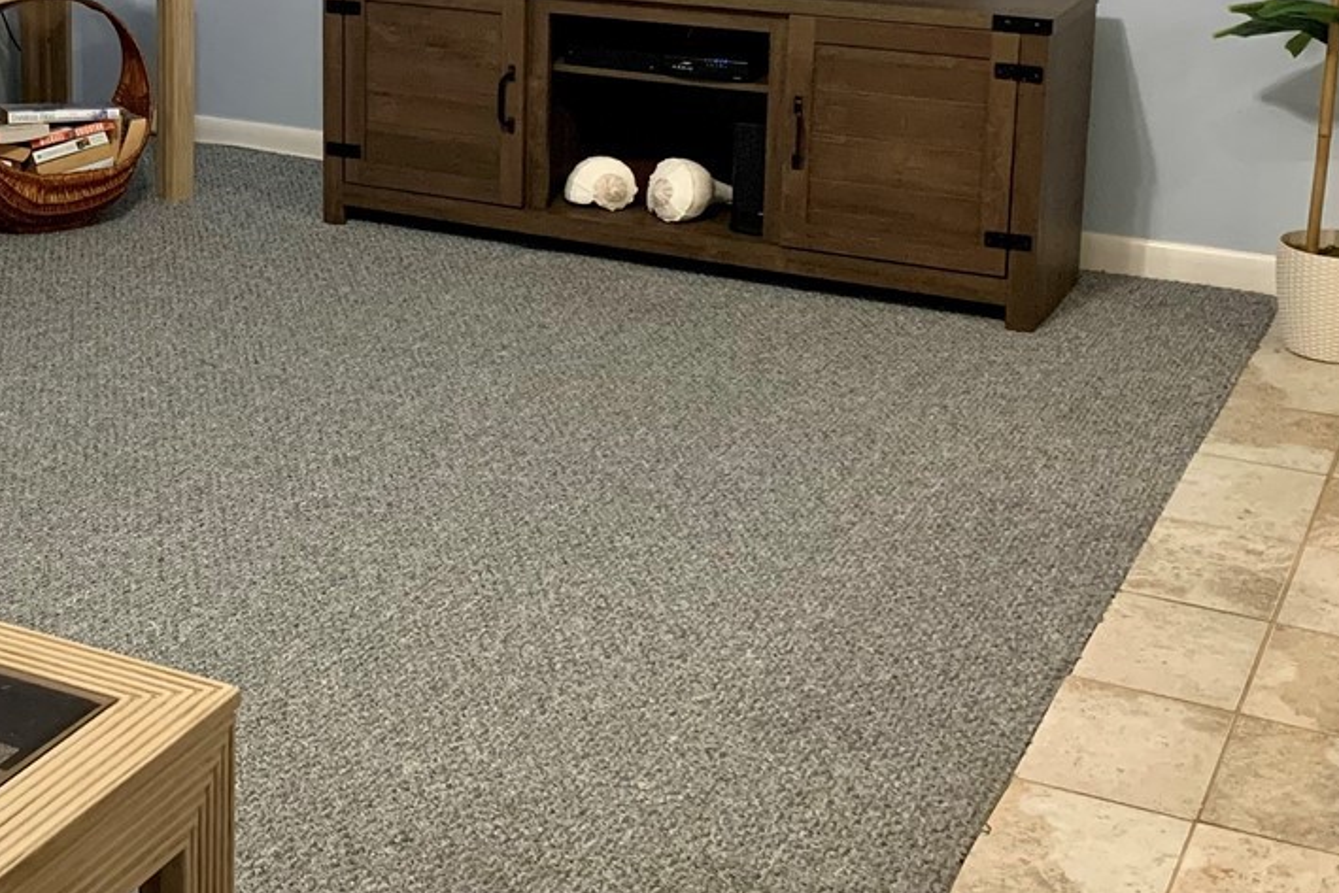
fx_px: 2269
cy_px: 68
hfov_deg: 32.1
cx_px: 280
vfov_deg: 21.7
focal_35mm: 61
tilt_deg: -12.5
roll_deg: -0.2
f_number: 1.8
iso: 320
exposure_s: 1/40
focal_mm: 4.25
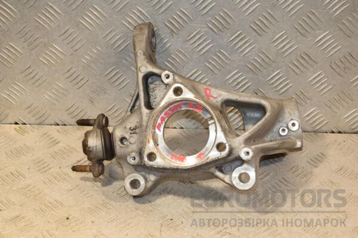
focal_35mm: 72
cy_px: 119
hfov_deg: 28.1
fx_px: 716
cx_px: 179
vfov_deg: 18.9
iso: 800
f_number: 7.1
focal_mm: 48
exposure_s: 1/160
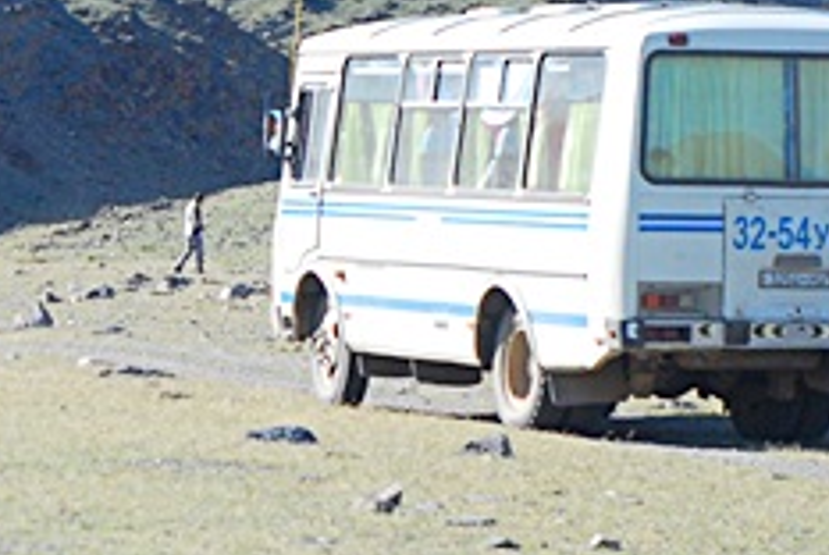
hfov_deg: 7.9
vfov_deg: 5.3
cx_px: -281
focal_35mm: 258
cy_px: 146
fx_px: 5949
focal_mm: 50
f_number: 5.6
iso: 400
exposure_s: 1/1250
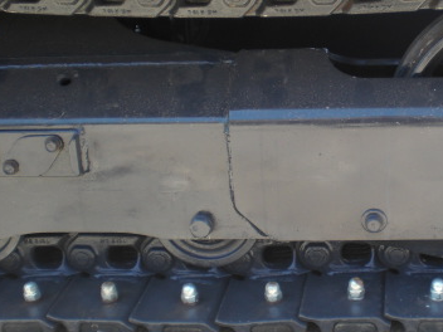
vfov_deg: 21.3
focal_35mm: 69
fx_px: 883
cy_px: 151
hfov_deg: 27.3
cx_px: 390
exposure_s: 1/100
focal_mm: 6.3
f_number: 3.1
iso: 64
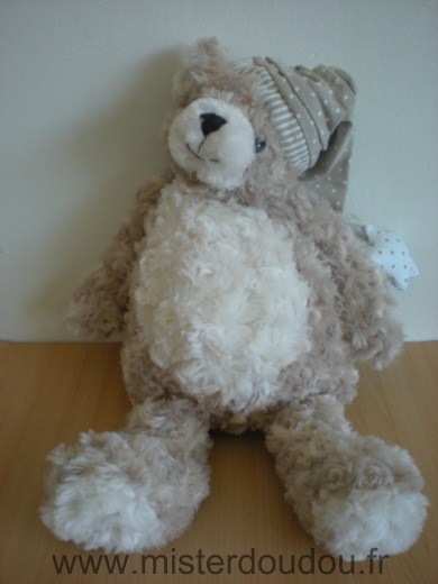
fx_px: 641
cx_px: 219
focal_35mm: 38
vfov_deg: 49.0
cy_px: 292
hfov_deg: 37.7
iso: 200
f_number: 3.1
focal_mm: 6.3
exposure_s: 1/46.2
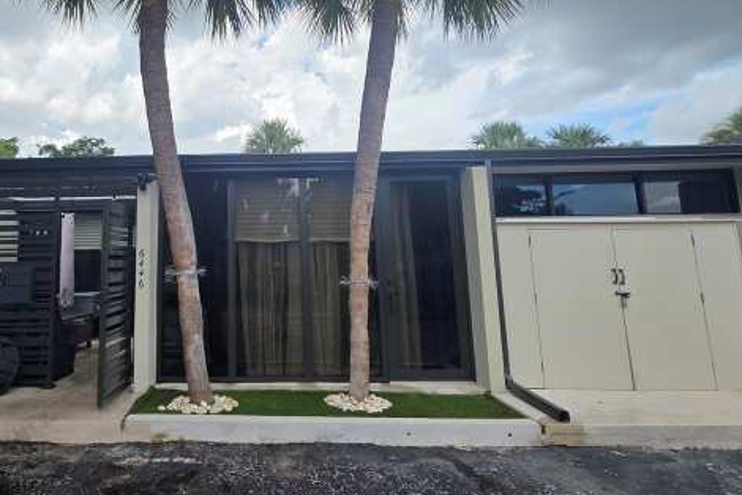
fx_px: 474
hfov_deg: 73.9
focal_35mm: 23
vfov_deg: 54.4
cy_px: 180
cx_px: 251
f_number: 1.9
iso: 40
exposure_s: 1/1195
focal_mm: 2.2
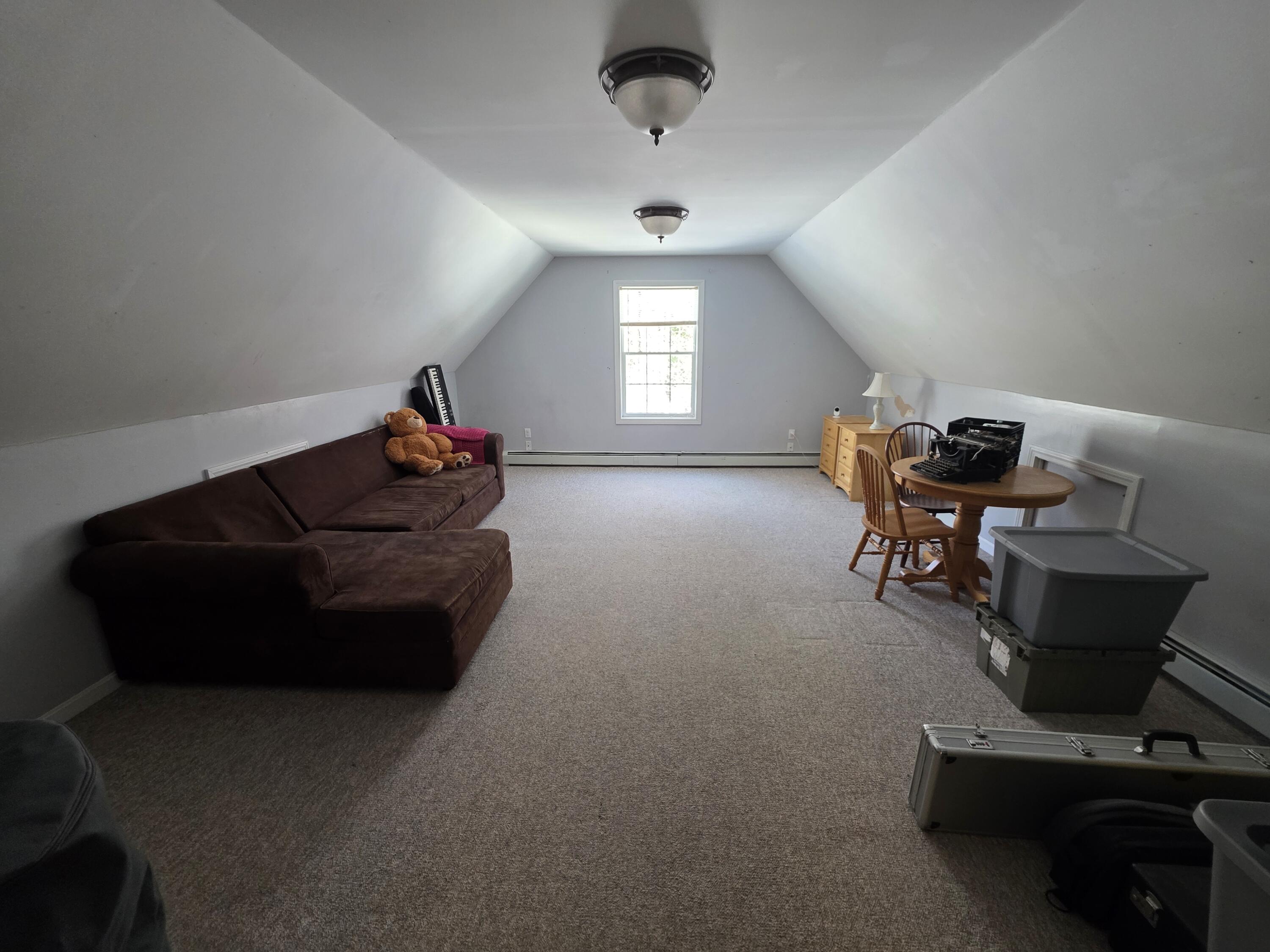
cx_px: 635
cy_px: 476
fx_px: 477
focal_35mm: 13
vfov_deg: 89.9
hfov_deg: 106.2
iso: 250
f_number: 1.9
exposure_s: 1/60
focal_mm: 2.2
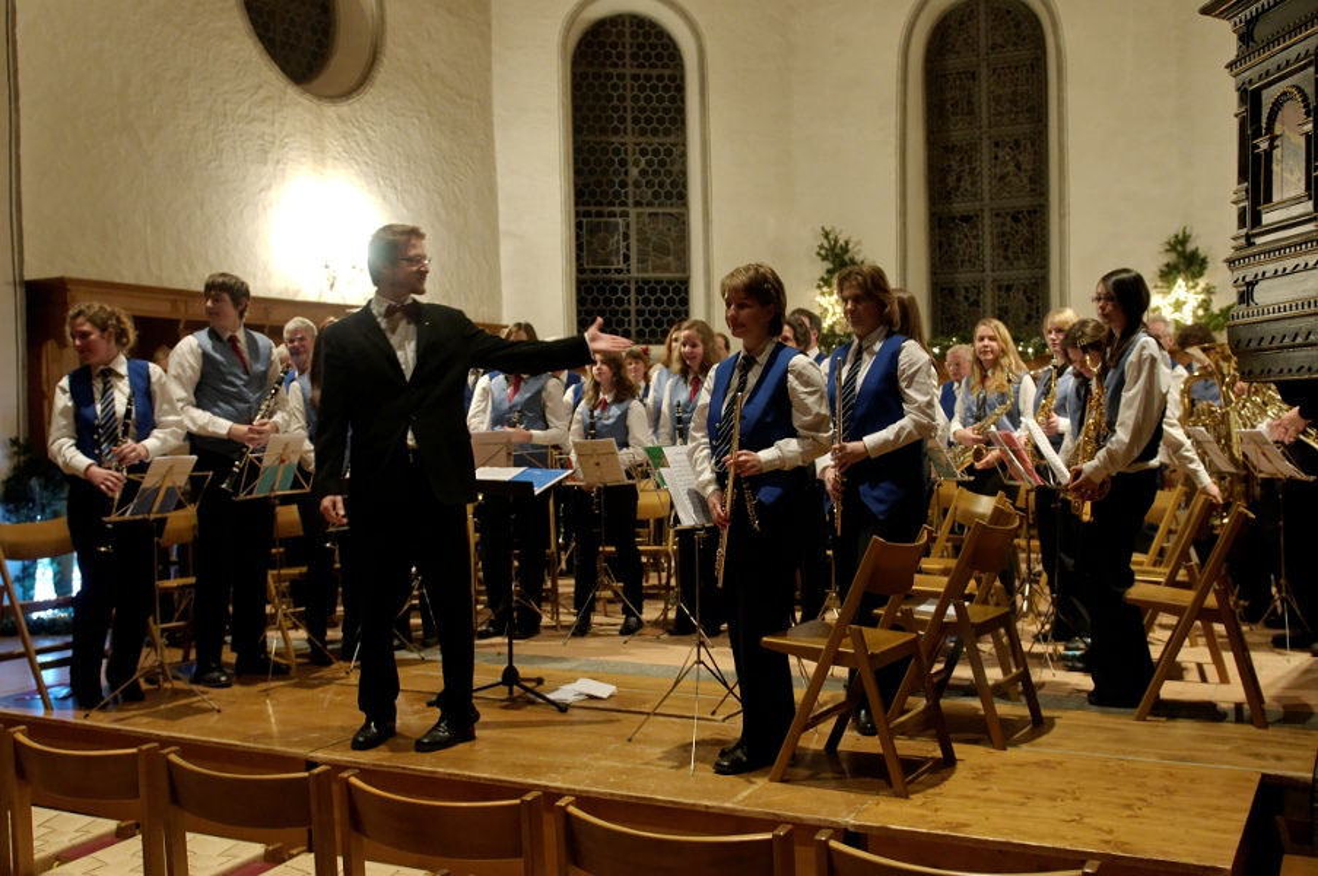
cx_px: 659
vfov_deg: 36.8
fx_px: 1317
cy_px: 438
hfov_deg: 53.2
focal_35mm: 36
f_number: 2.8
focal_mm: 24
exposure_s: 1/40
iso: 1600
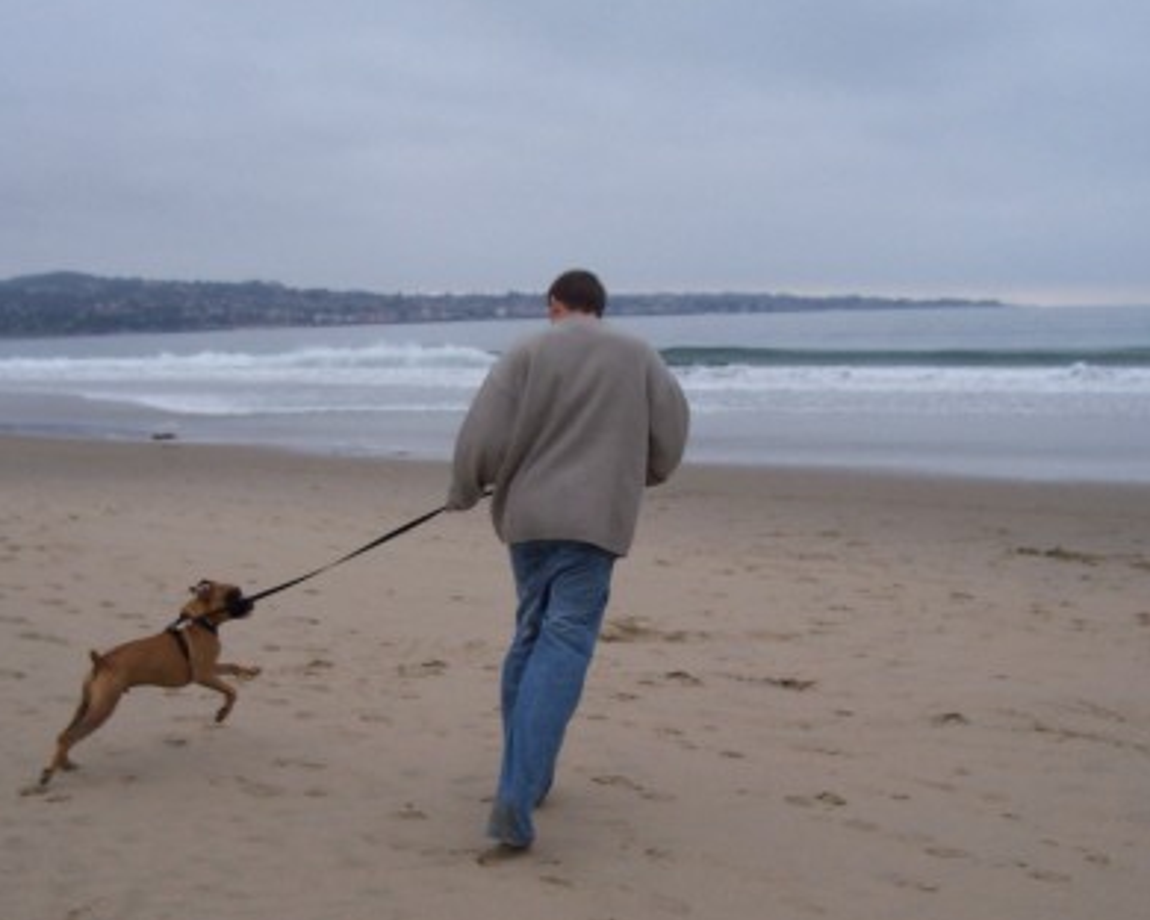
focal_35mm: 47
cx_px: 534
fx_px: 1600
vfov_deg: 32.0
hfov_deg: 39.5
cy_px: 535
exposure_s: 1/250
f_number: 2.8
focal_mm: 5.6
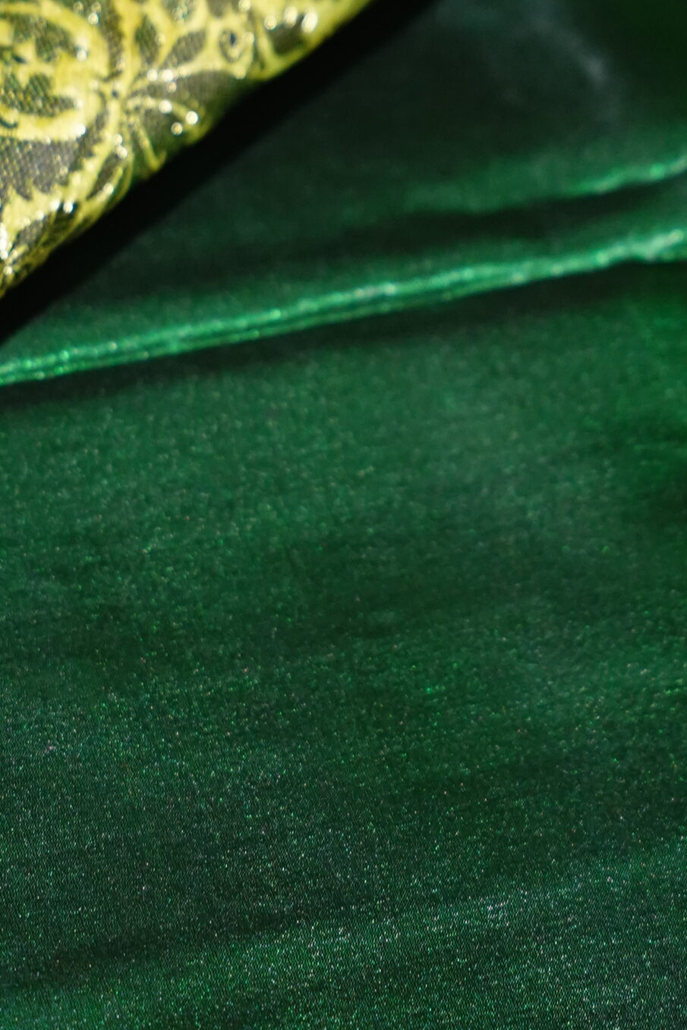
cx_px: 466
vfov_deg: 10.4
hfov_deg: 6.9
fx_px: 5669
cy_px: 382
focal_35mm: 198
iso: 2000
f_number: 2.8
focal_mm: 70
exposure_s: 1/200
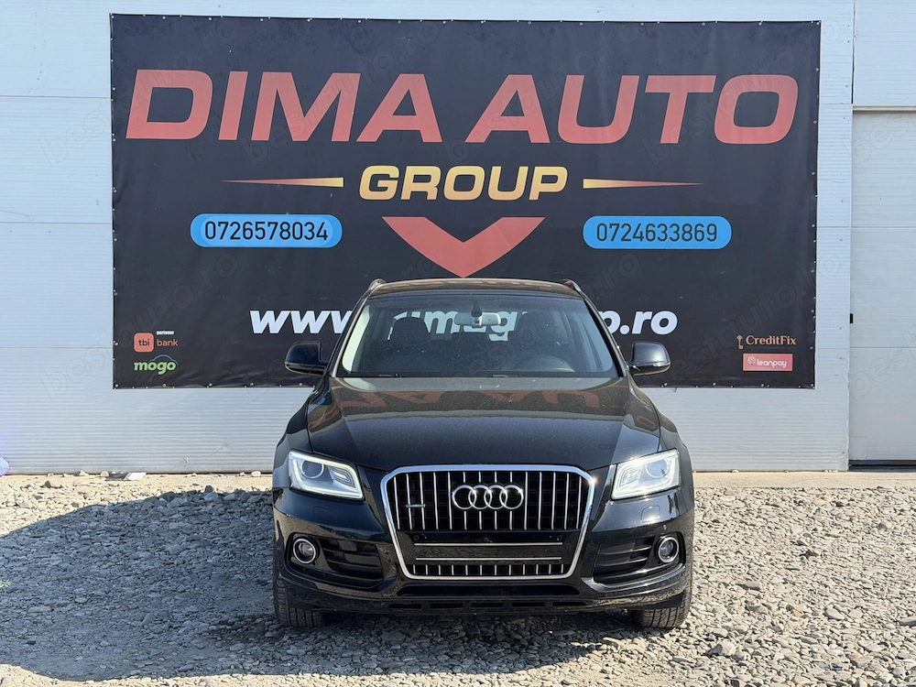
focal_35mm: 48
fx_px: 1270
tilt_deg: -1.3
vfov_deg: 30.3
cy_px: 344
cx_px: 458
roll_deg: +0.2
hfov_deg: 39.7
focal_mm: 6.76
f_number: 1.78
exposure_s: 1/1931
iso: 100
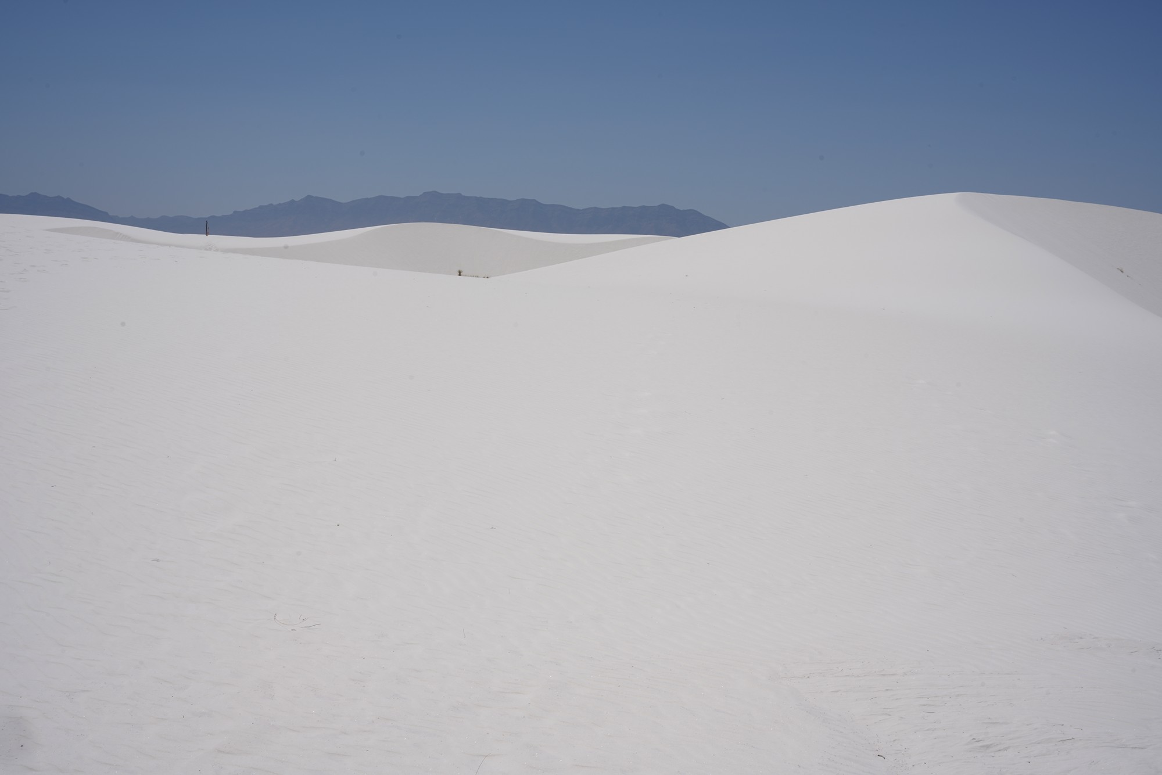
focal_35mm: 46
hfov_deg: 42.7
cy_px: 388
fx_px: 1485
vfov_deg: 29.3
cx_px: 581
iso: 50
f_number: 20
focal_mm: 46
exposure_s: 1/100
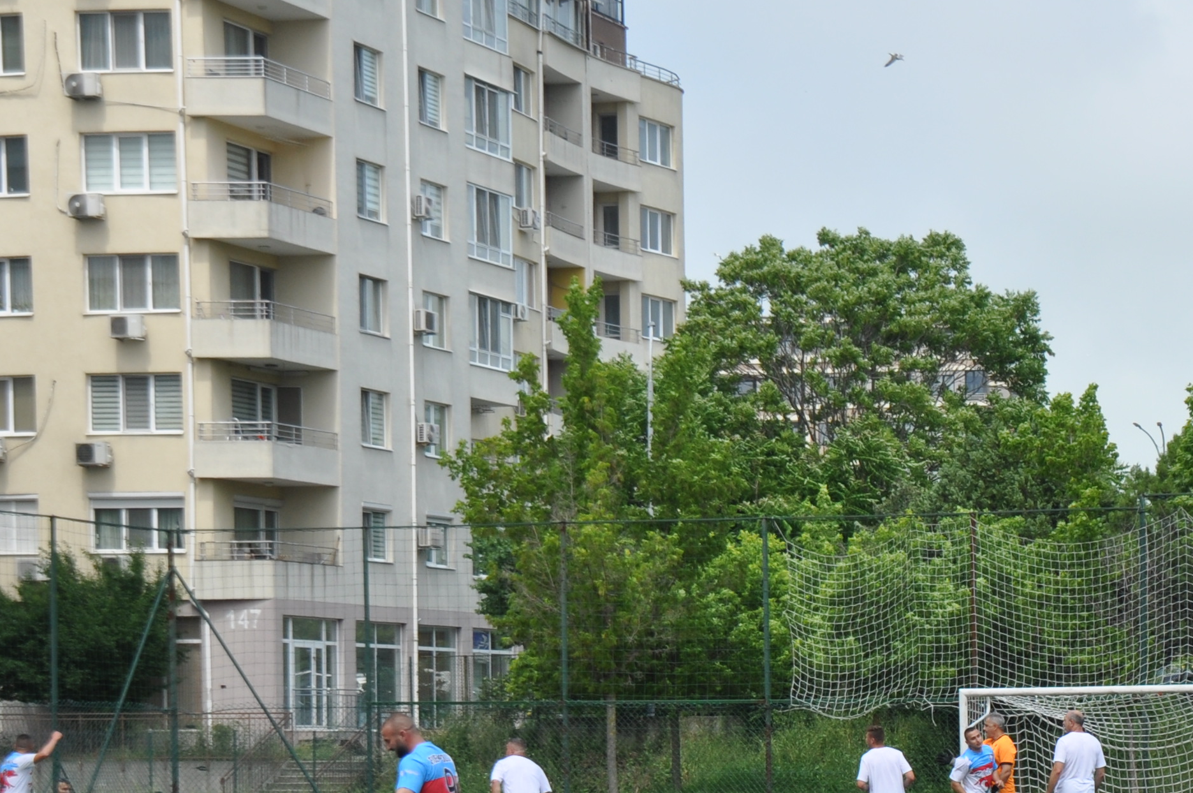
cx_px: 1142
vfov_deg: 12.3
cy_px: 797
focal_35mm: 110
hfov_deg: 18.2
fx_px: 3641
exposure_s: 1/250
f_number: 8
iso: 200
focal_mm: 32
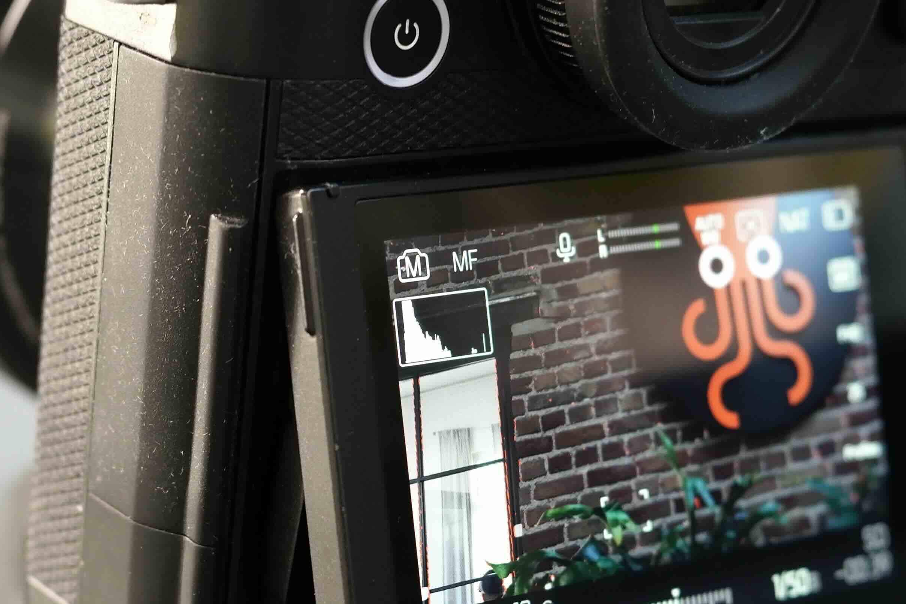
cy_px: 253
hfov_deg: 18.2
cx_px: 303
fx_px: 2818
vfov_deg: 12.2
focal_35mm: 112
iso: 3200
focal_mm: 45
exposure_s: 1/100
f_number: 4.5
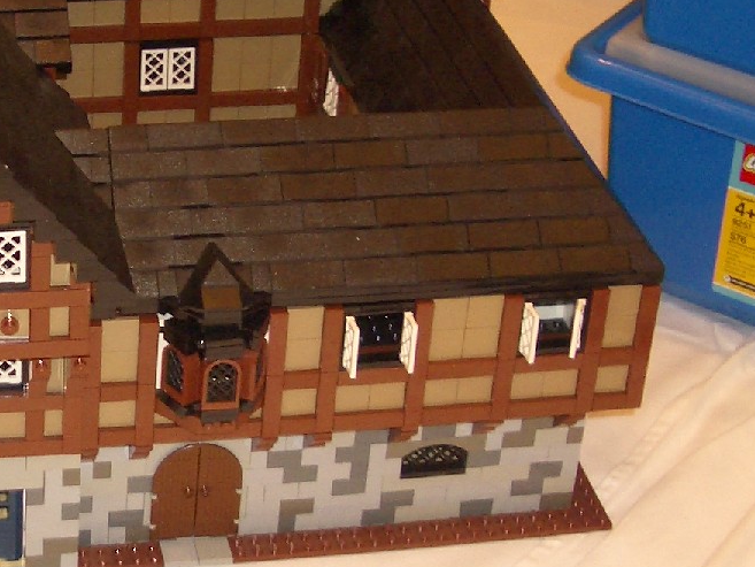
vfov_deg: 16.1
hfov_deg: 20.7
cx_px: 15
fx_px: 2007
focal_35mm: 92
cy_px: 244
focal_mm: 5.8
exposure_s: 1/60
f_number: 2.6
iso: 100
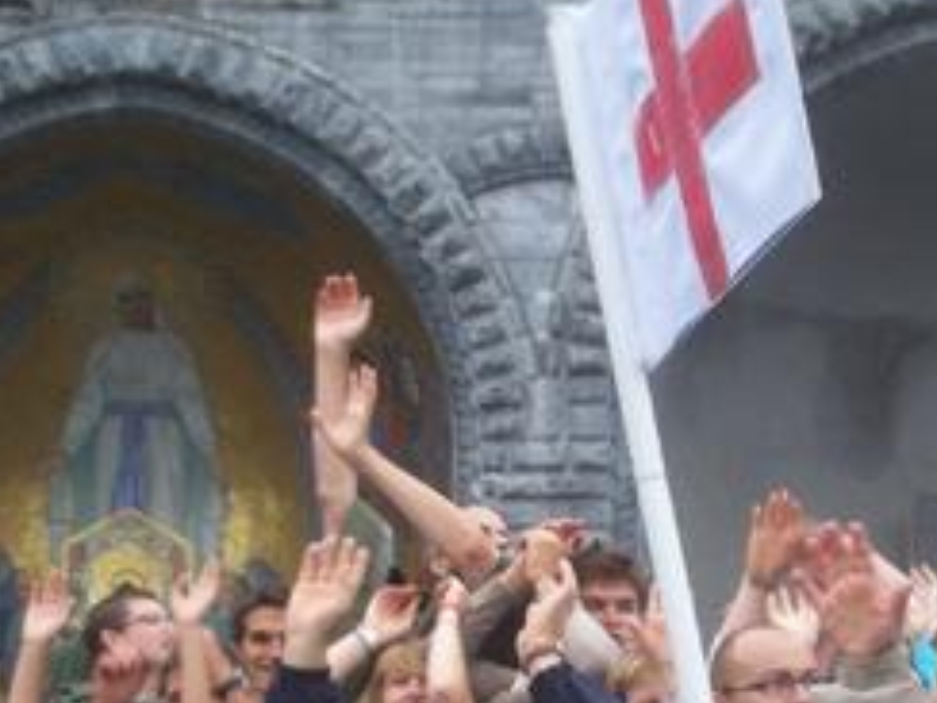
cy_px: 594
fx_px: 2869
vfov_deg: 13.9
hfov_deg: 18.5
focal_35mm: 106
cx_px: 657
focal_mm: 7.9
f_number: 3.4
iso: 64
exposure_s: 1/80
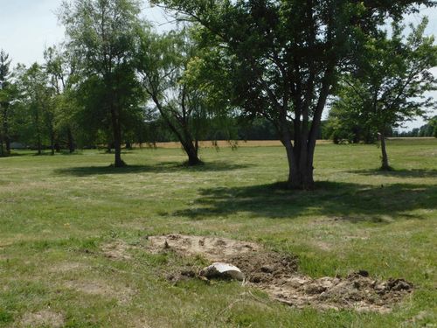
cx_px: 218
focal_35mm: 36
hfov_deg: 51.4
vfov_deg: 39.7
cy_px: 164
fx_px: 454
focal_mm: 6.3
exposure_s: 1/1500
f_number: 3.5
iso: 125
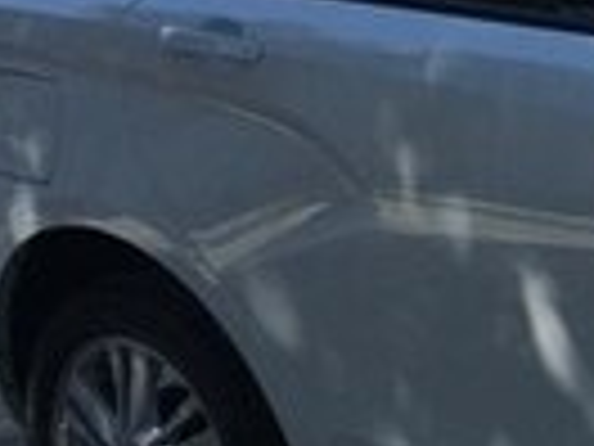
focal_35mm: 145
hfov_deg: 11.8
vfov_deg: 10.2
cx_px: 1282
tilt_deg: -14.1
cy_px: 349
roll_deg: +2.3
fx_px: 2488
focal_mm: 4.15
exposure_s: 1/1350
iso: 25
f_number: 2.2
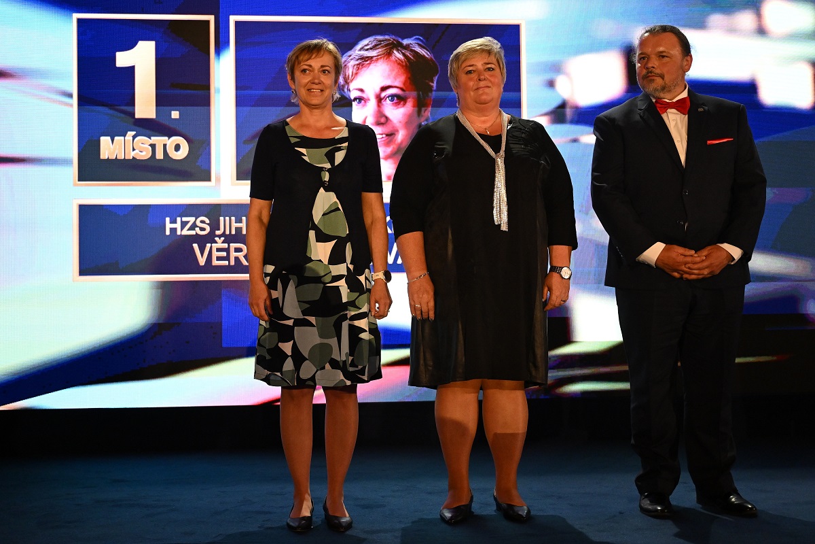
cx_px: 408
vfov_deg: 33.4
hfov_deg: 48.5
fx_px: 905
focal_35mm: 40
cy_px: 272
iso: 4000
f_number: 3.2
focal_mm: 40
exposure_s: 1/800
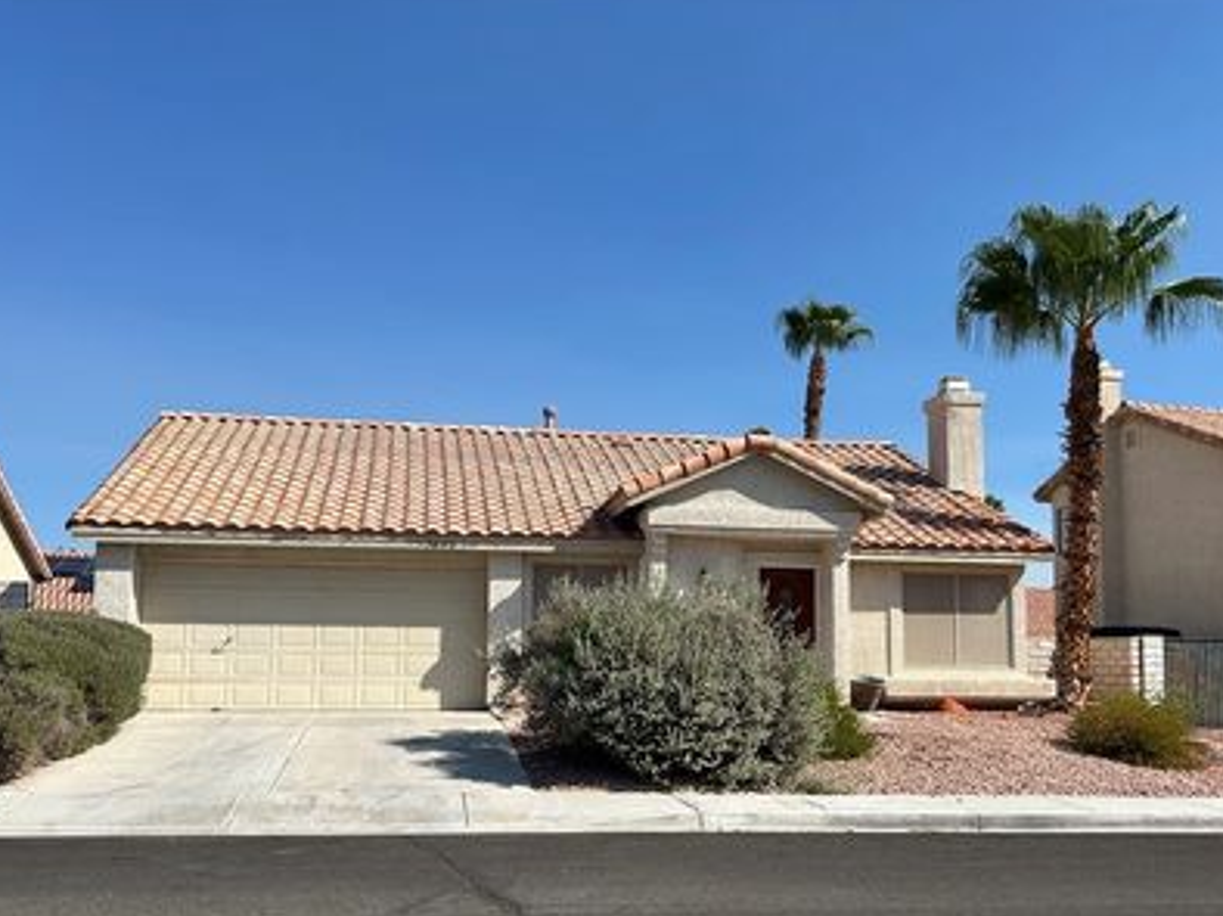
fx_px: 1165
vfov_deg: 42.6
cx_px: 590
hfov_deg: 55.4
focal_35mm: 33
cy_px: 560
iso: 50
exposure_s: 1/5882
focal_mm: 5.7
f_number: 1.5
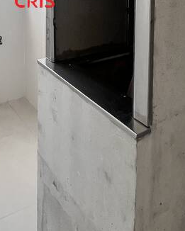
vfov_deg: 35.8
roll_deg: +2.7
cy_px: -35
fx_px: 287
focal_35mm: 42
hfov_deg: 34.6
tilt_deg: -2.4
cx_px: 38
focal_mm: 1.57
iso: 32
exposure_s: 1/139
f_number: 1.8
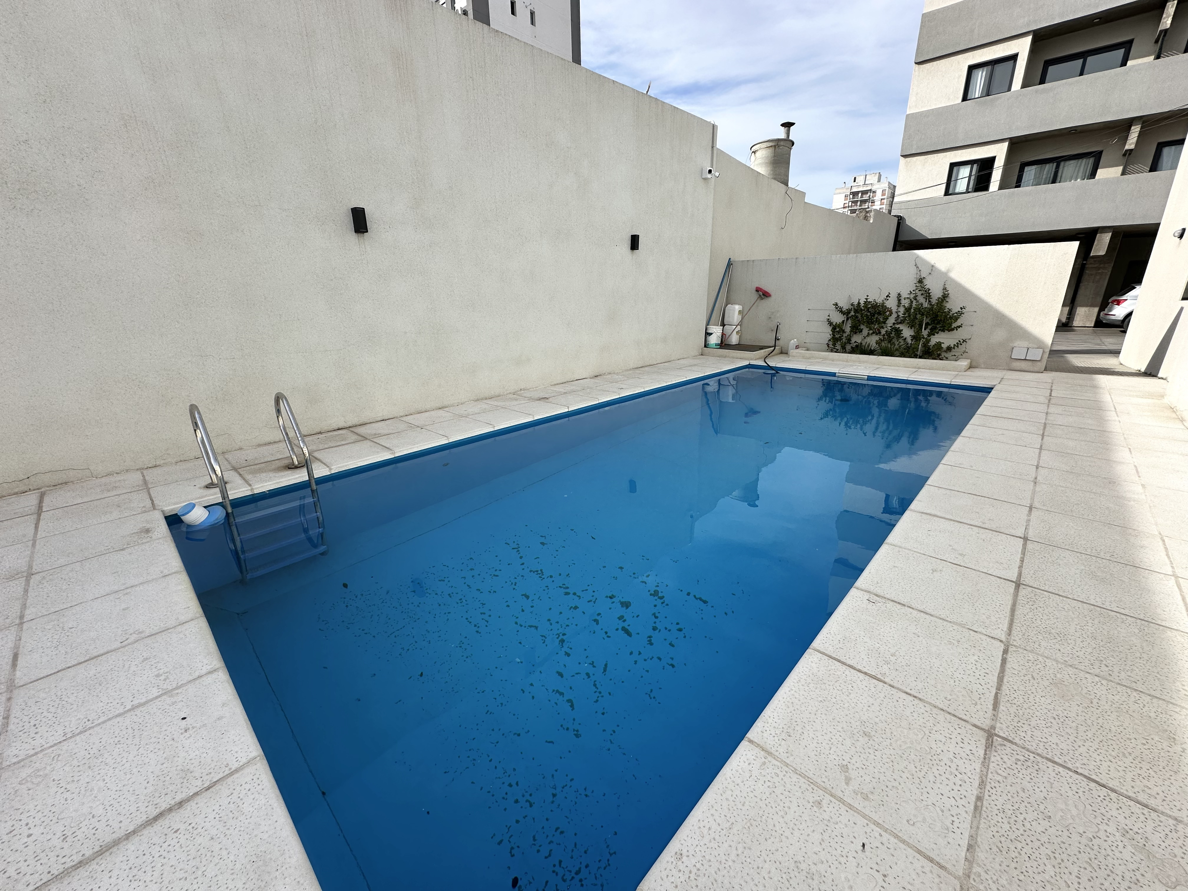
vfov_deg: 85.7
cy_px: 446
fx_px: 480
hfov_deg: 102.1
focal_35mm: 14
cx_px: 594
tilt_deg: -17.8
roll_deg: +1.3
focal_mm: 2.22
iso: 40
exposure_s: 1/1247
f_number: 2.2
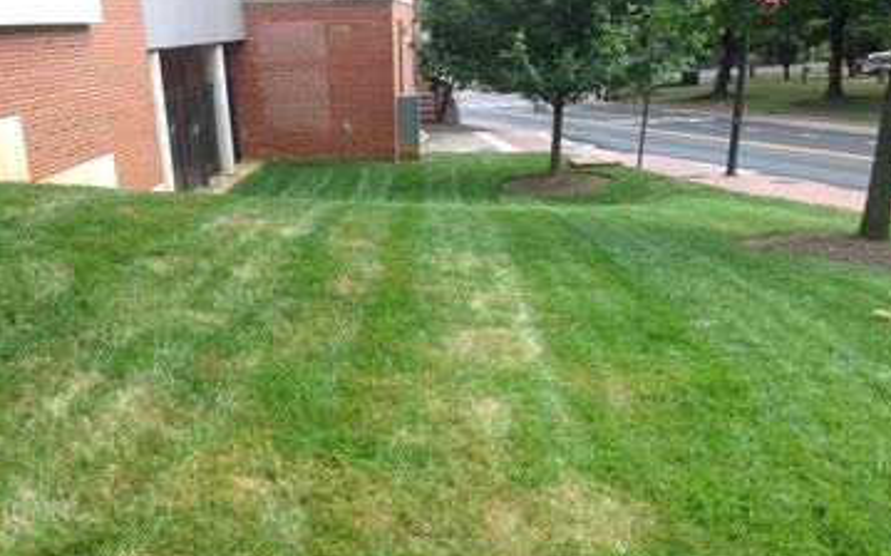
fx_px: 947
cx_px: 412
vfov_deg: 32.5
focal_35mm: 39
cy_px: 357
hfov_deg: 50.4
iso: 50
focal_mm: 4.12
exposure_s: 1/204
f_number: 2.4
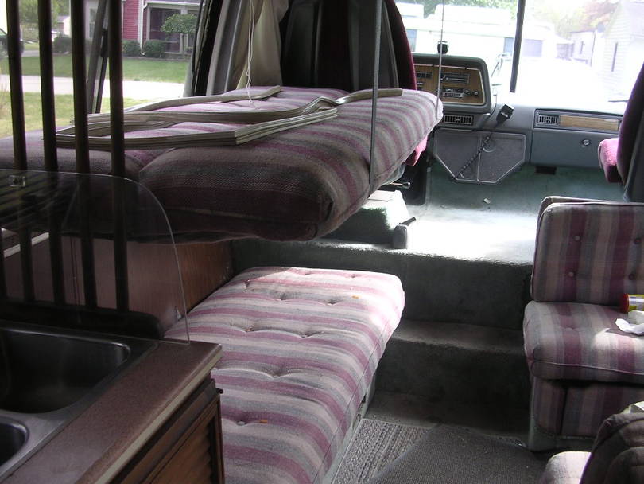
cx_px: 322
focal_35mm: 38
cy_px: 242
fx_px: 707
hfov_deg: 49.0
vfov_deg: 37.7
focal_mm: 5.8
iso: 100
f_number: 2.8
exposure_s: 1/62.2
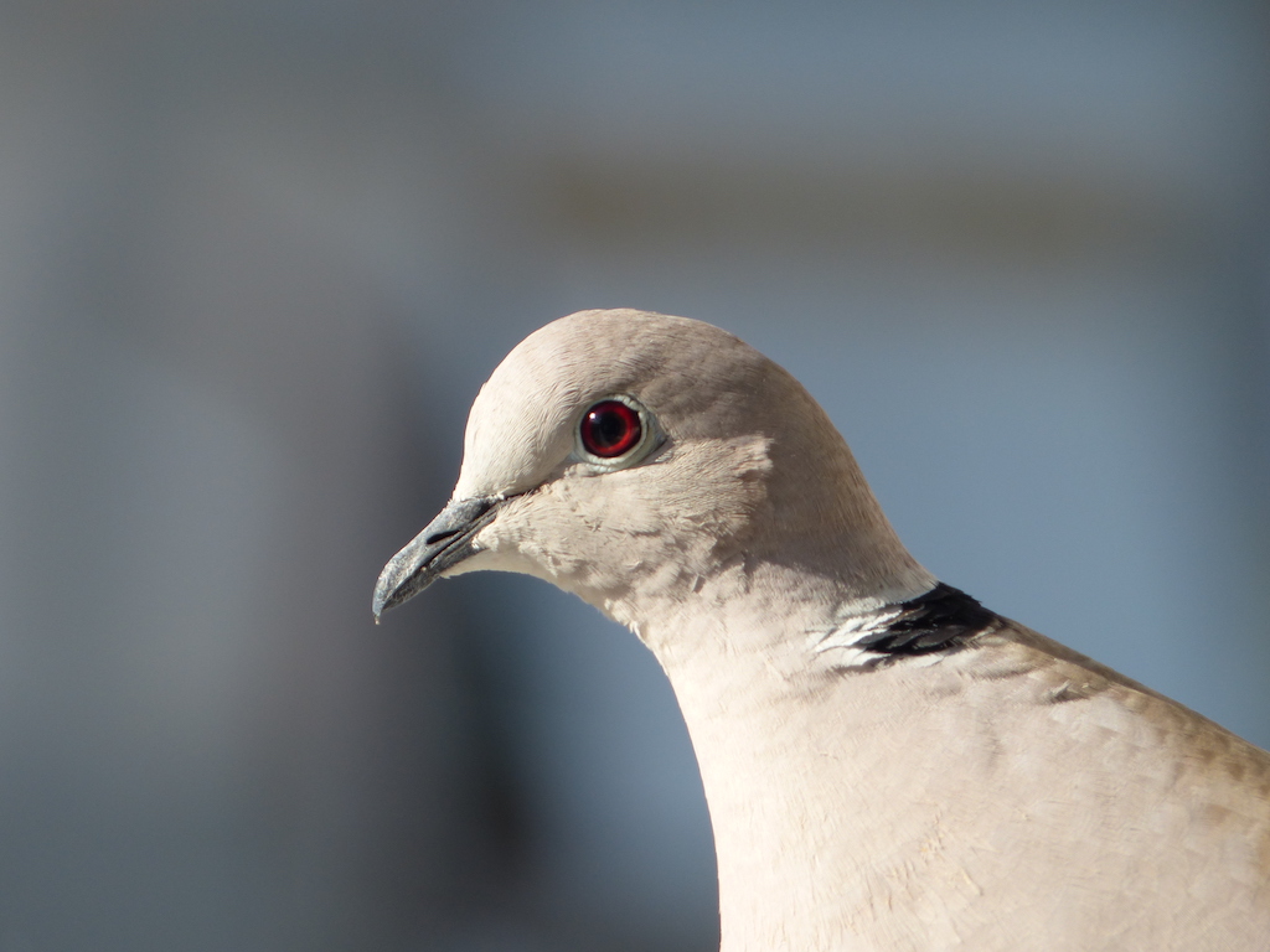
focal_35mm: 600
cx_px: 635
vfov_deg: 2.5
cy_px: 476
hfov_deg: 3.3
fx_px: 22013
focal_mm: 108
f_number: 4
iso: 100
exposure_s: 1/640
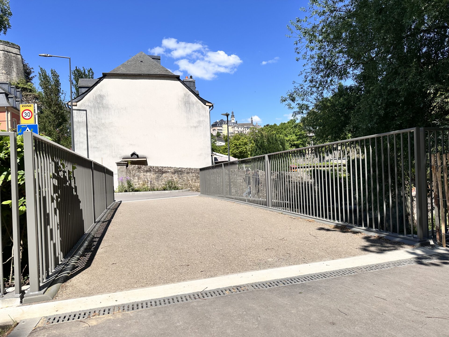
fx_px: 311
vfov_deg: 56.8
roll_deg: +2.3
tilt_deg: -0.5
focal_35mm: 24
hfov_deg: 71.6
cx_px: 224
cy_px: 168
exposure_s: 1/5848
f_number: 1.78
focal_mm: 6.86
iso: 80
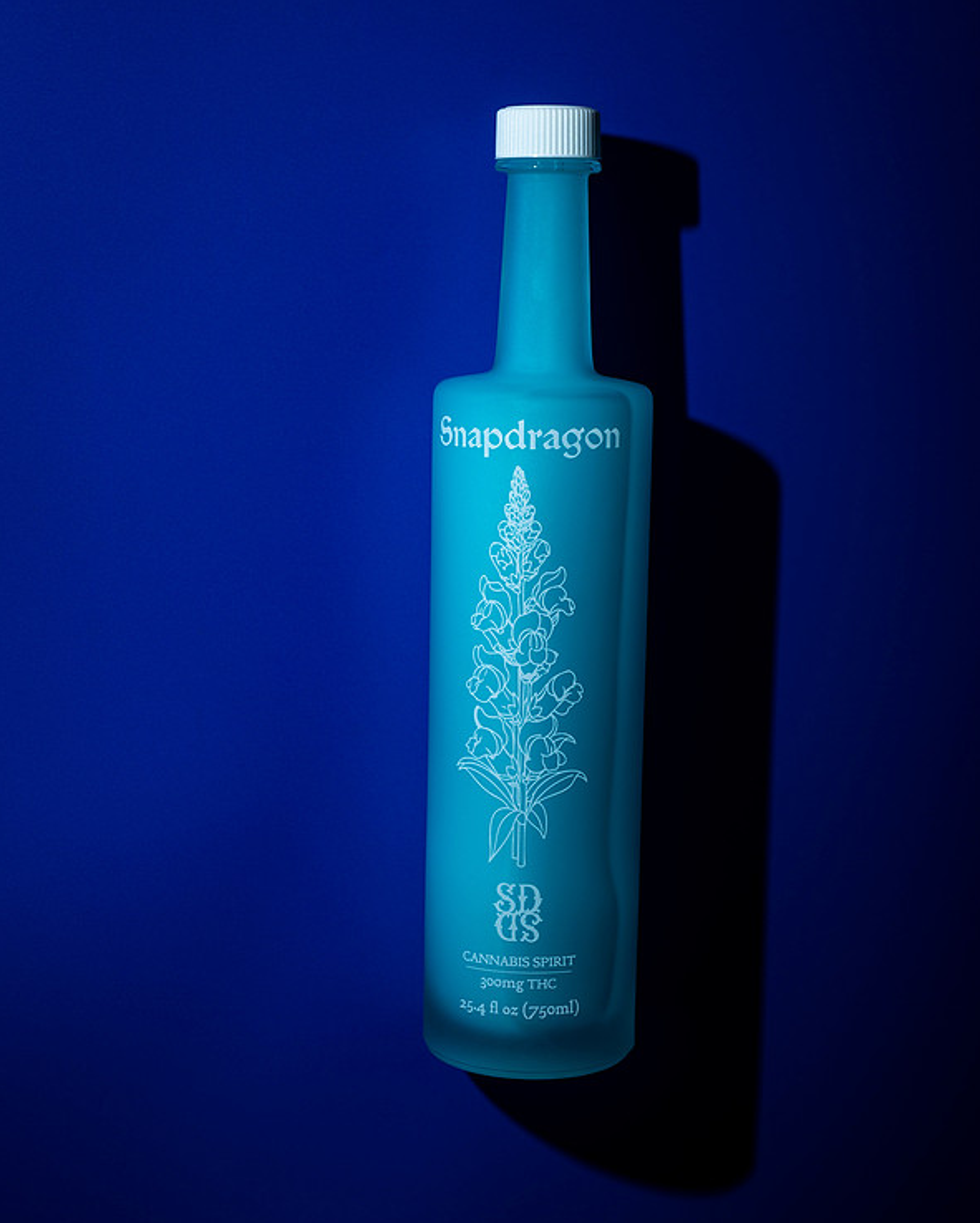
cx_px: 523
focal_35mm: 61
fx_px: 2210
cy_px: 674
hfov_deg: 25.0
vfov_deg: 30.9
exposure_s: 1/60
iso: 200
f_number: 5.6
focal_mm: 50
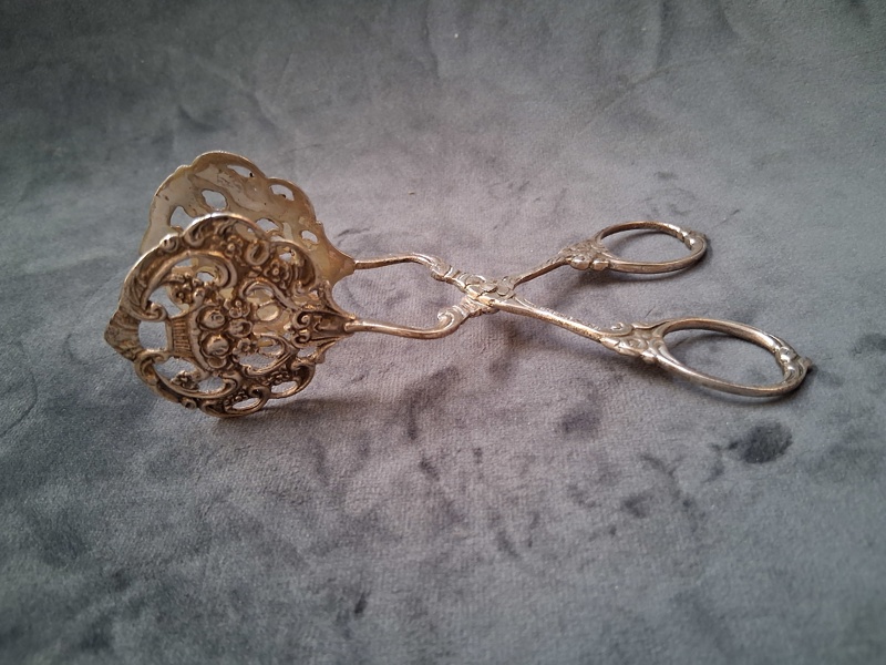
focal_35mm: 26
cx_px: 443
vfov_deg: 53.1
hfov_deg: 67.3
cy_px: 332
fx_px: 665
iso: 320
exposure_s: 1/50
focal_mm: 3.98
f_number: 1.8
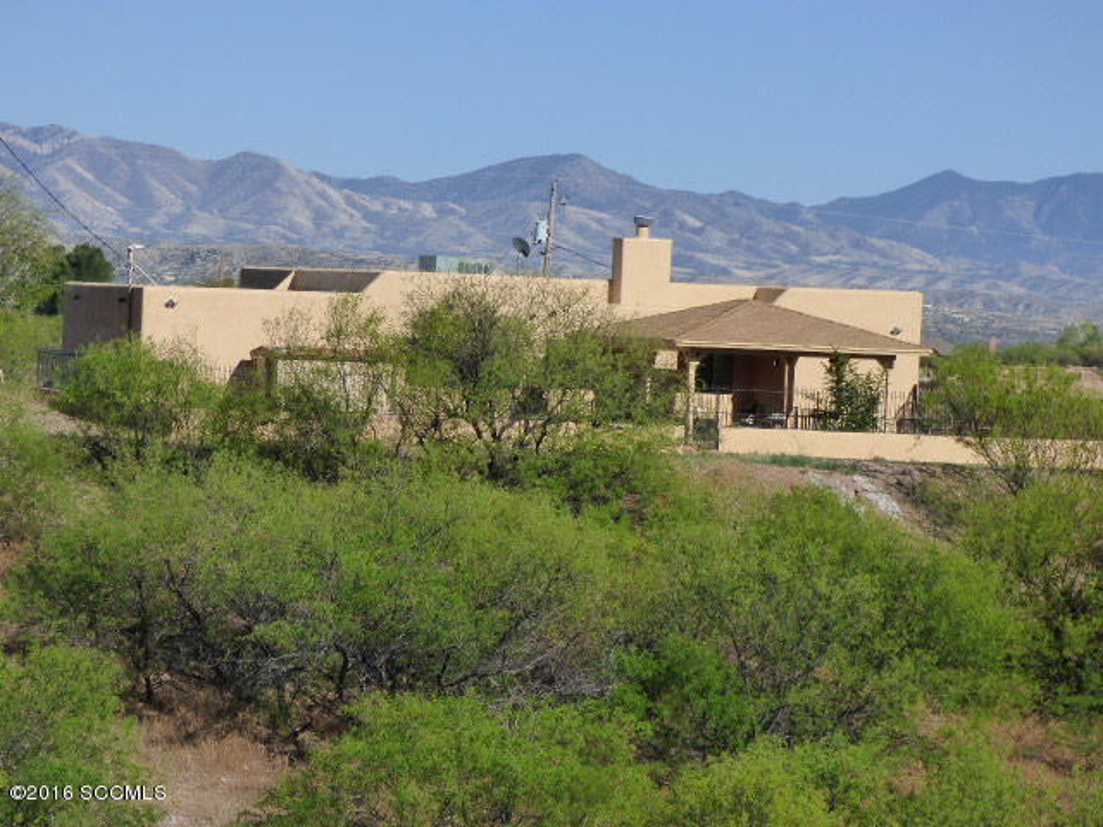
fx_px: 4843
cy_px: 414
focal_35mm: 152
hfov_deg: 13.0
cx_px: 552
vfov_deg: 9.8
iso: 200
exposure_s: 1/1000
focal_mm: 24.7
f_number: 5.3
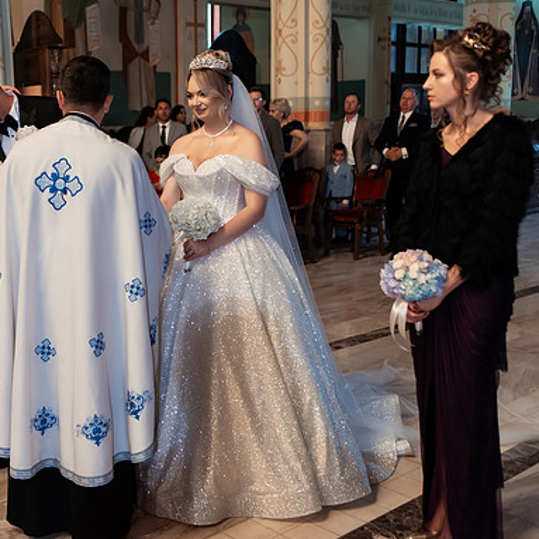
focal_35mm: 45
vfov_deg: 37.6
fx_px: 793
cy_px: 270
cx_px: 142
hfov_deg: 36.8
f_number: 2.5
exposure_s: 1/200
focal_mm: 35
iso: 1600
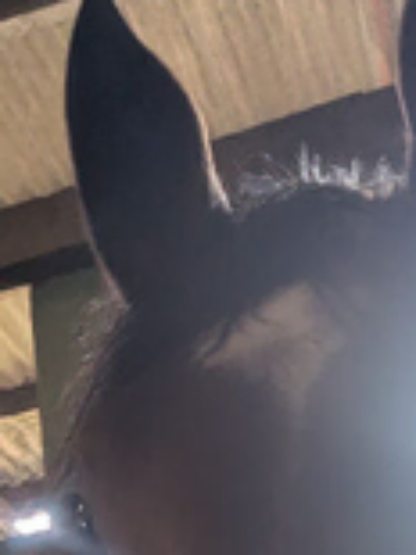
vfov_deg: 26.6
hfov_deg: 22.6
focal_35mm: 64
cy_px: 679
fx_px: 1027
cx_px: 335
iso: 96
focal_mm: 2.74
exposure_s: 1/100
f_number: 2.2
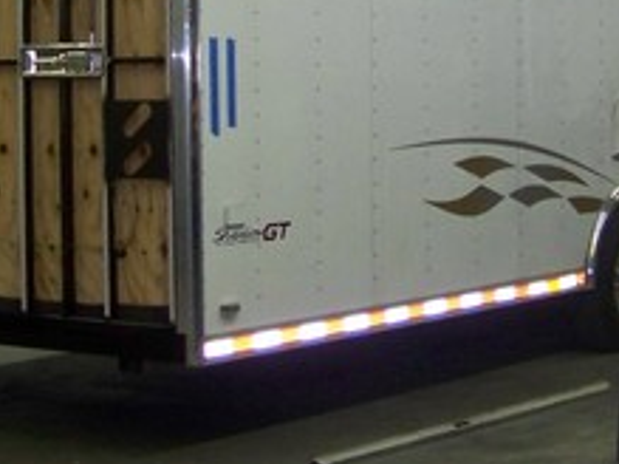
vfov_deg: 12.8
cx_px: 481
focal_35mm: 115
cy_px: 72
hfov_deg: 17.0
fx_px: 2055
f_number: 2.8
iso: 200
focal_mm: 5.85
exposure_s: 1/30
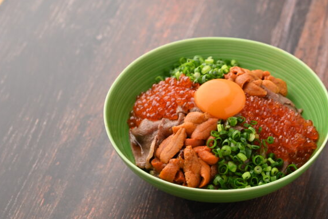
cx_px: 213
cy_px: 117
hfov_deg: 21.6
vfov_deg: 14.6
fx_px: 857
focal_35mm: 94
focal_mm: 70
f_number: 6.3
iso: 320
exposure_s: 1/160
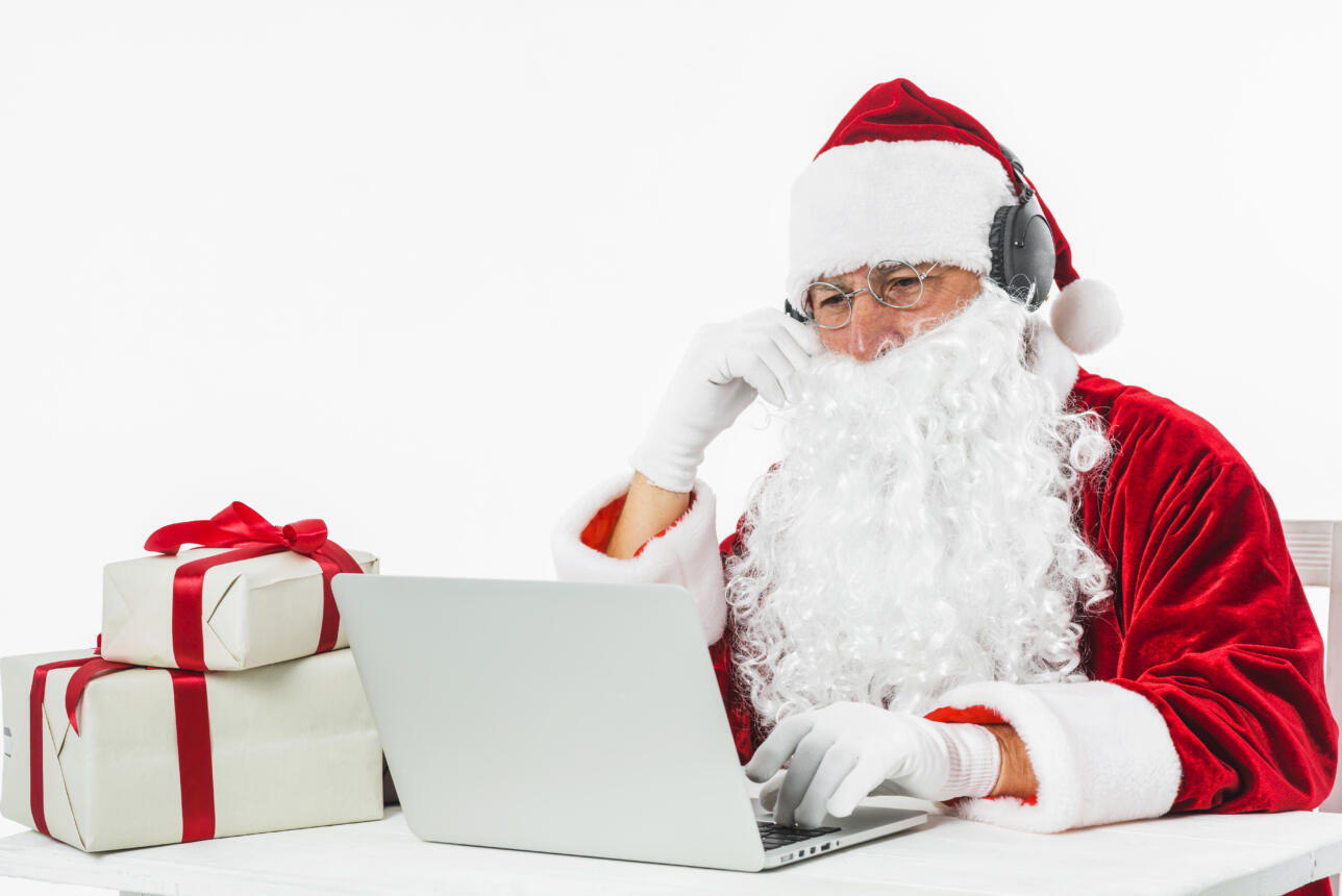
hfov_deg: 23.9
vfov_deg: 16.1
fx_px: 3170
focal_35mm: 85
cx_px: 671
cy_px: 448
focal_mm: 85
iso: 100
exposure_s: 1/100
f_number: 8
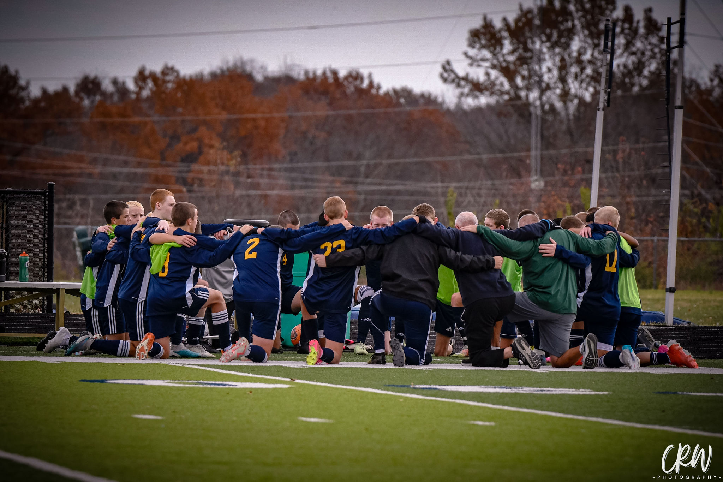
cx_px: 362
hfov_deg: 10.3
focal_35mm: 200
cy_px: 241
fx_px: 4016
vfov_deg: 6.9
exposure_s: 1/1600
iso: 320
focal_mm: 200
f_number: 4
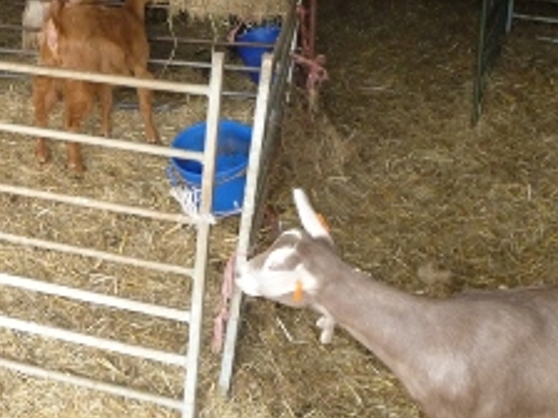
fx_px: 1161
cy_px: 22
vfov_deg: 19.9
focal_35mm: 72
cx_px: 2
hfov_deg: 25.7
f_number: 3.7
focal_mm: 6
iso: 320
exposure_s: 1/30
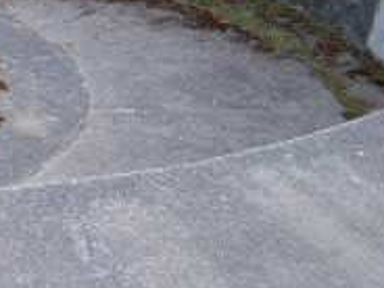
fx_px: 1353
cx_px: -221
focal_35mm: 122
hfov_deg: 14.8
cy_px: 6
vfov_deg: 12.0
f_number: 2.8
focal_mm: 5.8
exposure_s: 1/180
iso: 50
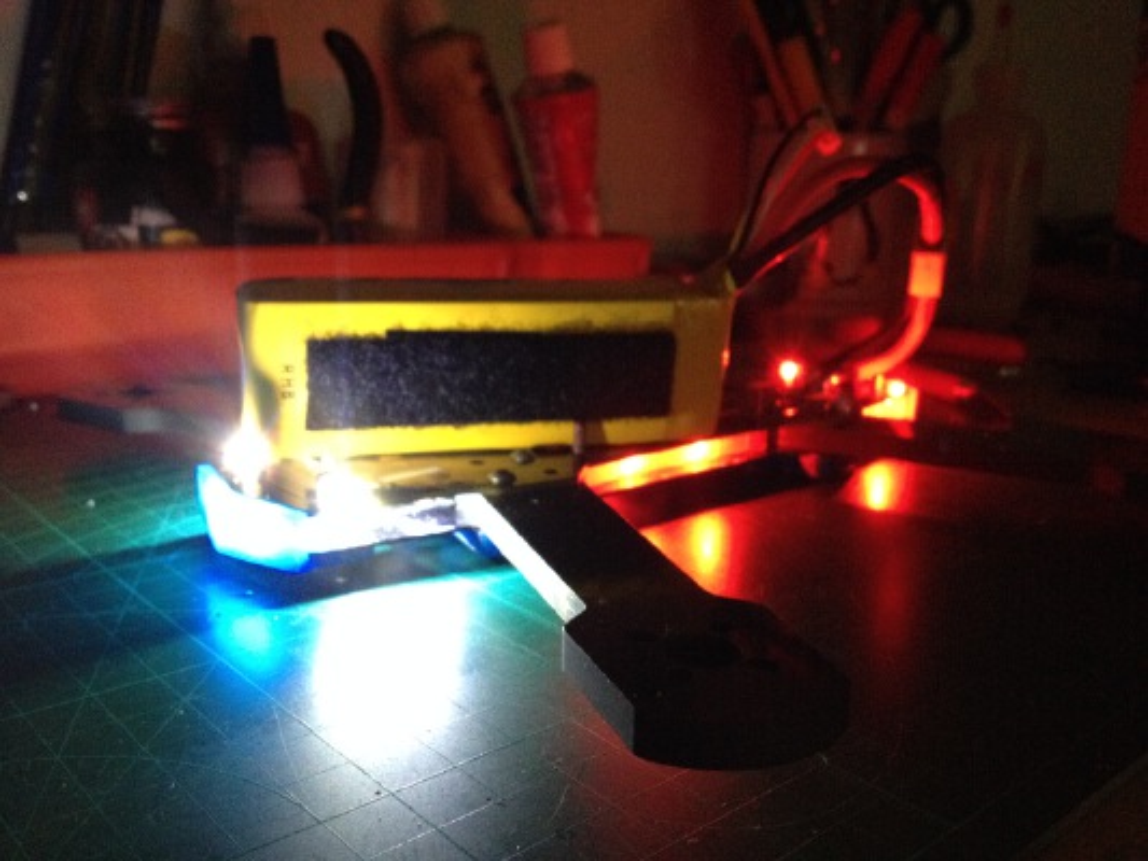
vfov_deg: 40.7
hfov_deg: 52.6
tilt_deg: -14.3
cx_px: 574
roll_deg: -1.5
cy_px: 430
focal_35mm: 35
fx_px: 1161
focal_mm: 4.28
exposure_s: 1/15
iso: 400
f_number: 2.4
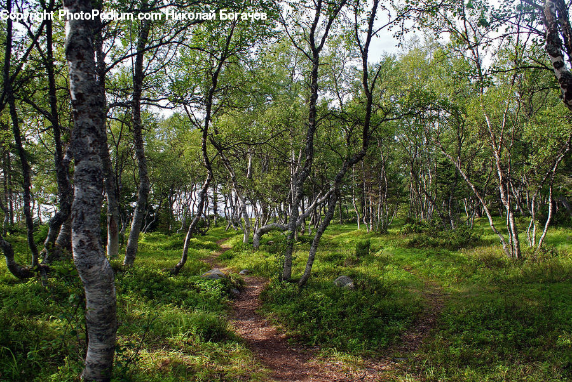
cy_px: 191
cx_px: 286
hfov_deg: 67.3
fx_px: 429
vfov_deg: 48.0
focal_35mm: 27
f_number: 5
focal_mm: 18
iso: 100
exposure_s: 1/40
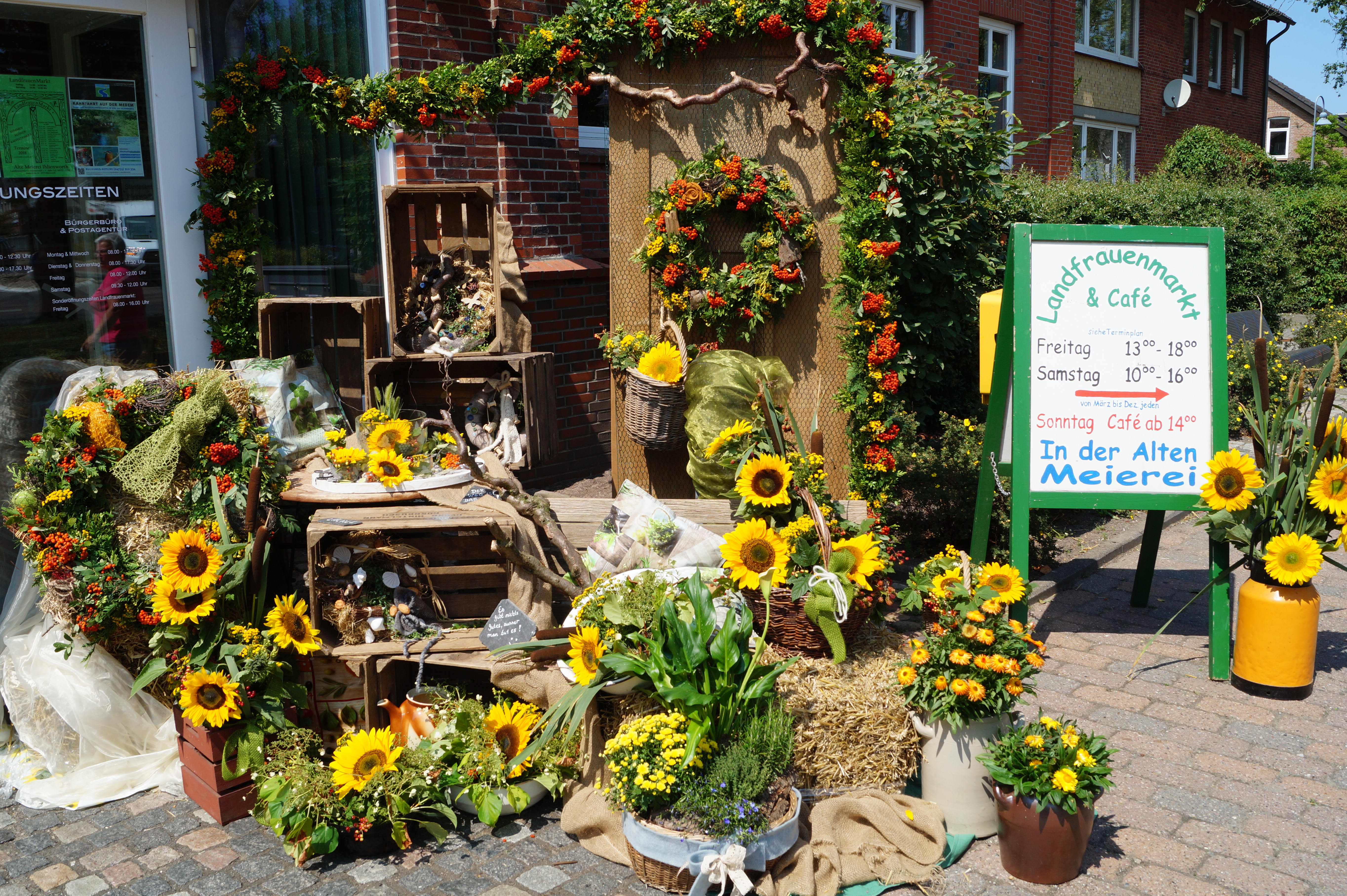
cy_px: 448
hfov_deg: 62.0
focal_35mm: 30
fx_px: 1122
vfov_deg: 43.6
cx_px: 674
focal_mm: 20
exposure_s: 1/160
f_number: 10
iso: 100
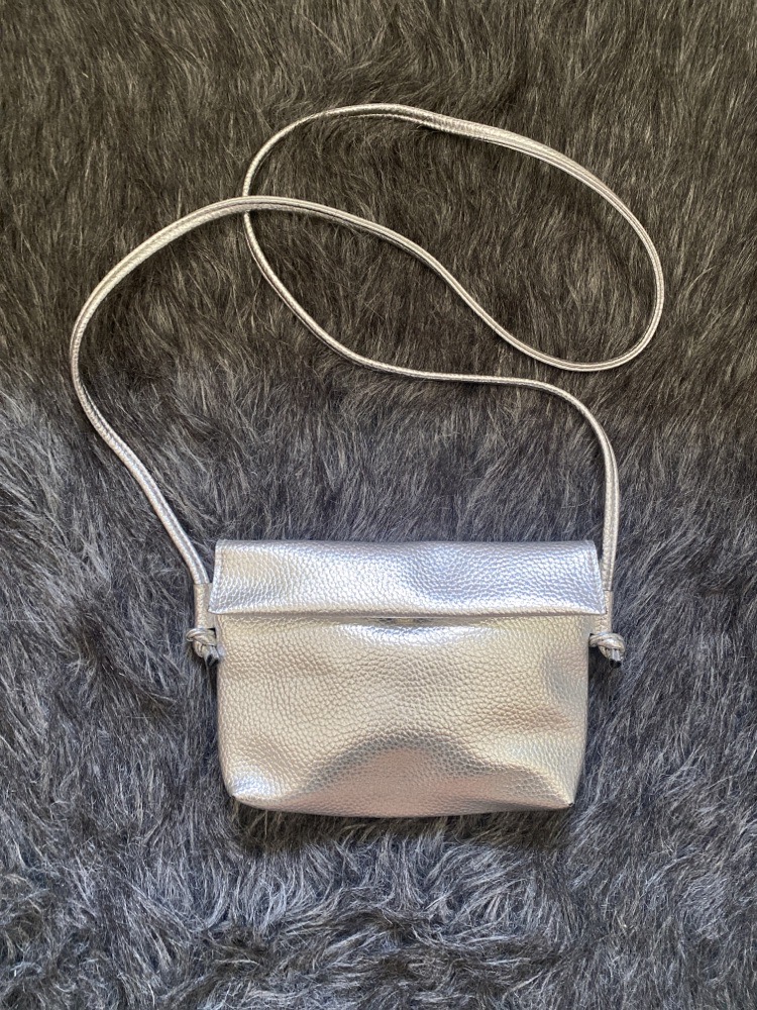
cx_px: 378
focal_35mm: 26
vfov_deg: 67.3
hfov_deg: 53.1
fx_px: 758
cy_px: 505
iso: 200
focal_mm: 4.25
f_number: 1.8
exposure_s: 1/60
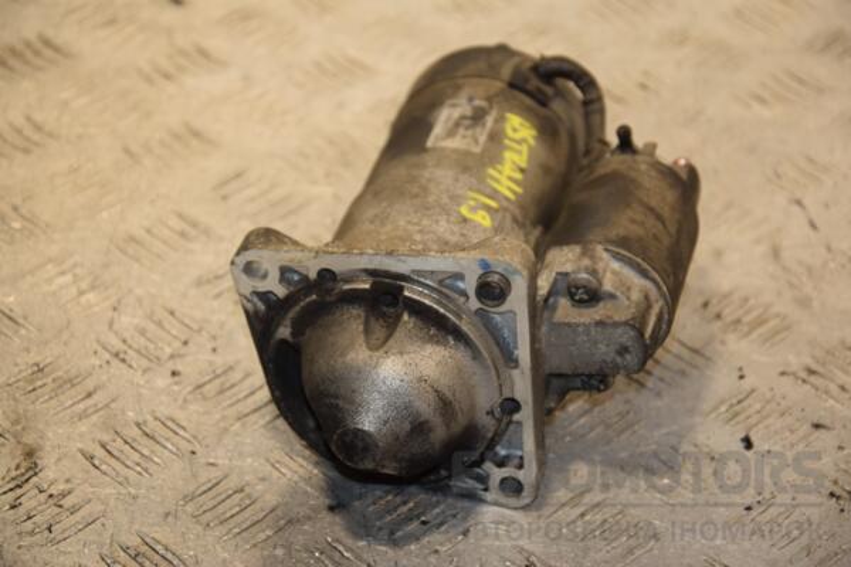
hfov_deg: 17.1
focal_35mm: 120
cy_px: 284
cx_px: 426
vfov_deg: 11.4
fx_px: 2836
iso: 800
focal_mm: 80
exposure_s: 1/200
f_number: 5.3
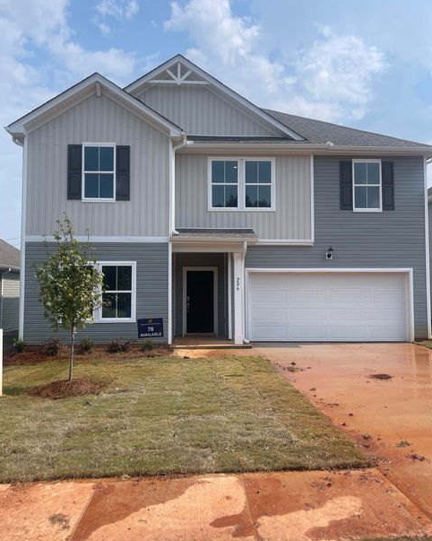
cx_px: 212
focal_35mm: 27
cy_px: 264
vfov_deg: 64.1
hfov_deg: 53.2
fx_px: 432
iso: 32
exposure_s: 1/4902
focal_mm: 5.1
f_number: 1.6
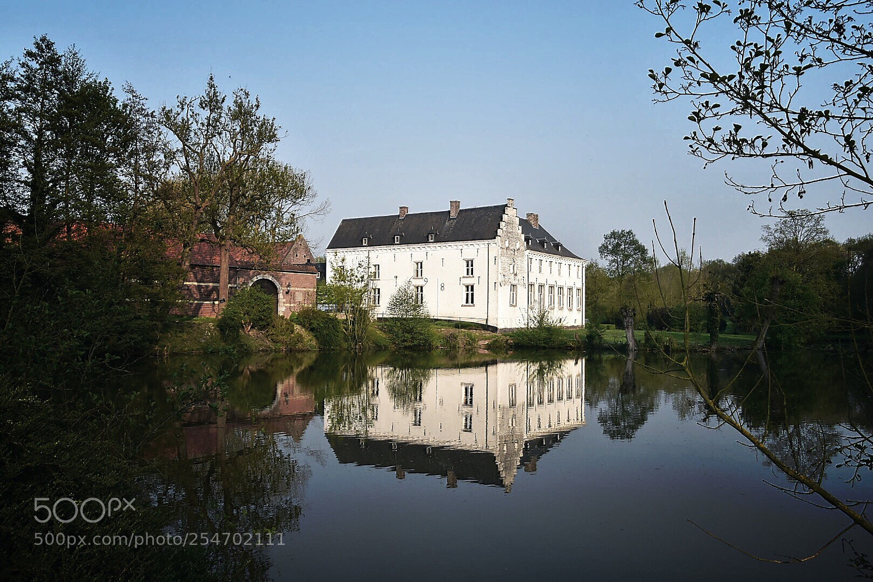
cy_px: 291
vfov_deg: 41.7
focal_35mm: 32
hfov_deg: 59.5
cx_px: 436
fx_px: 764
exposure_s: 1/320
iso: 400
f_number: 11
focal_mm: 21
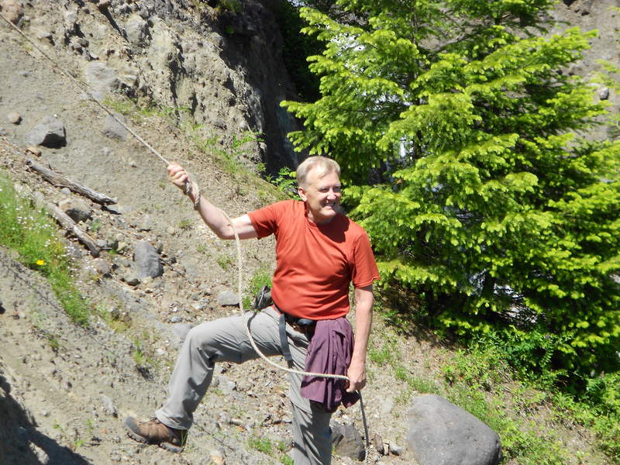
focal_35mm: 66
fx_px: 1182
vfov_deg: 22.3
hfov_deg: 29.4
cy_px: 232
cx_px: 310
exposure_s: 1/250
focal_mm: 11.6
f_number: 5.3
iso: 80
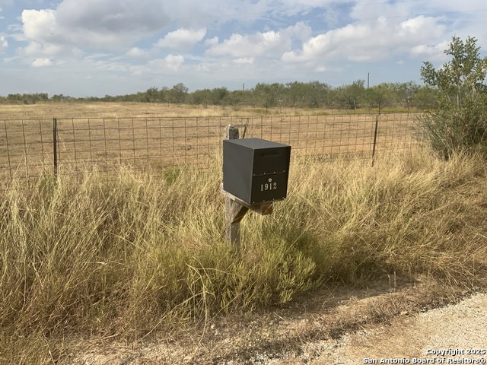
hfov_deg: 61.7
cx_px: 244
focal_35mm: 29
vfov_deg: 48.2
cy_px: 182
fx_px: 408
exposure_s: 1/2959
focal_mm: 3
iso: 20
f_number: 1.8
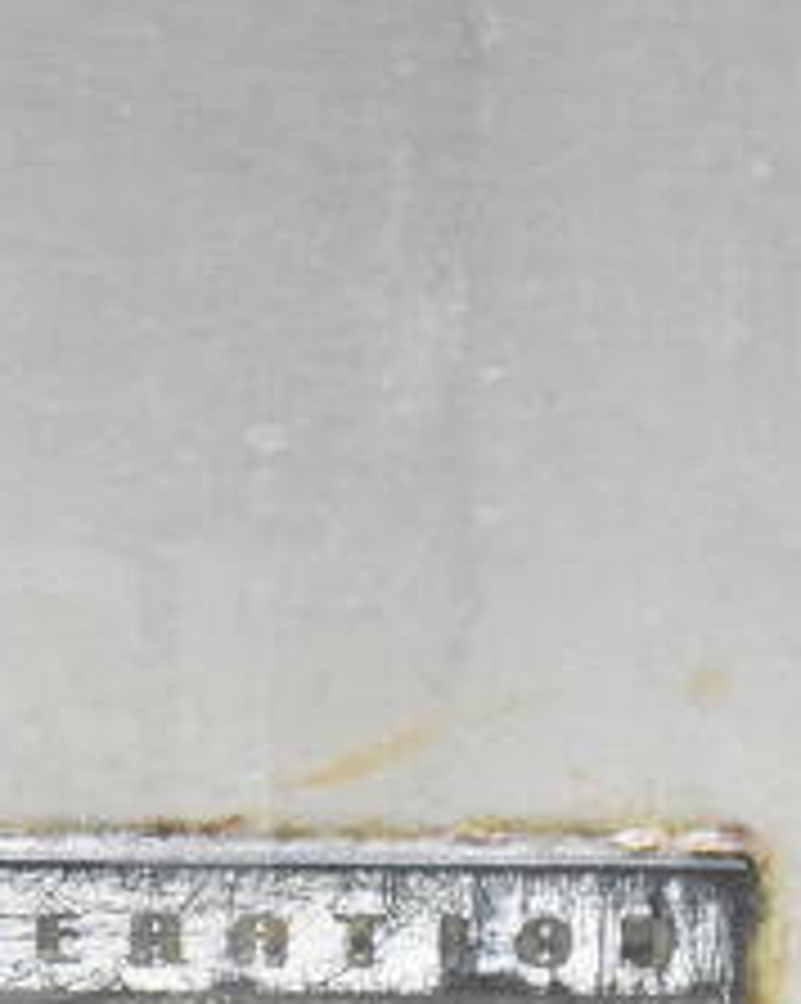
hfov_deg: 7.2
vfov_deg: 9.1
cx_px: -117
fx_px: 6299
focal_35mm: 212
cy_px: 903
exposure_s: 1/100
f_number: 5.6
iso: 18000
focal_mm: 55
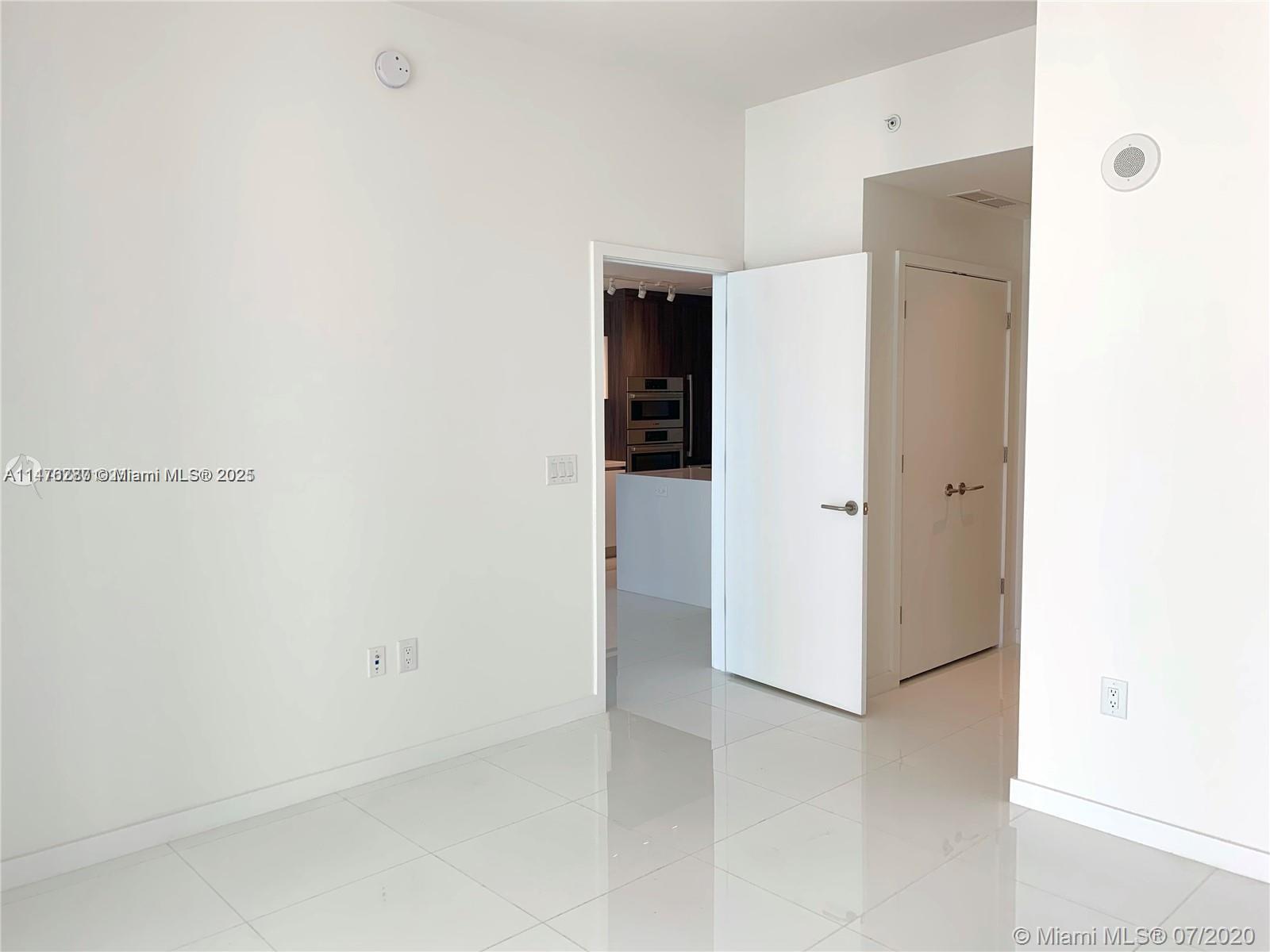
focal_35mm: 26
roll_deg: +0.0
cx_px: 635
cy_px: 476
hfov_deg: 67.3
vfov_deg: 53.1
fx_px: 954
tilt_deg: -3.4
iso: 25
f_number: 1.8
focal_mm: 4.25
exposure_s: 1/120
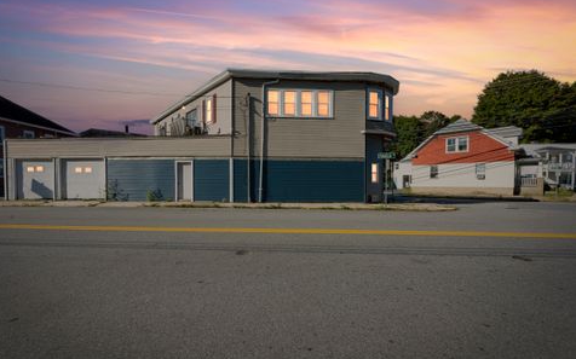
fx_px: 235
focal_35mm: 15
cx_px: 275
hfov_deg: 101.4
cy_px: 186
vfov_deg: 74.7
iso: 200
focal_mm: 14
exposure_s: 1/320
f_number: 11
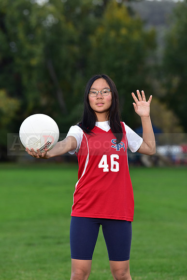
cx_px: 94
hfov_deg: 9.2
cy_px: 140
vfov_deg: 13.7
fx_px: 1168
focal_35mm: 150
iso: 400
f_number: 4.5
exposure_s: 1/250
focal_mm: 150
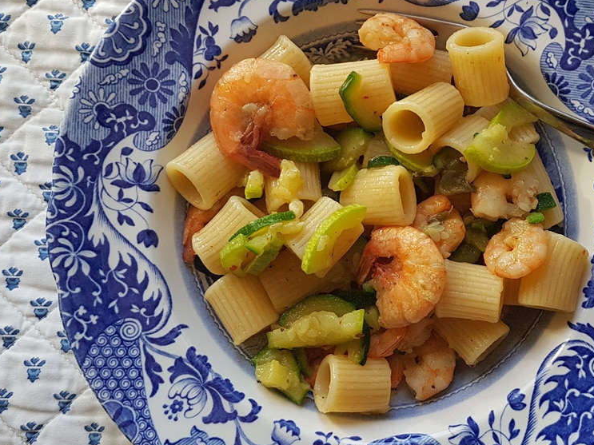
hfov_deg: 43.9
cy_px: 203
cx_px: 417
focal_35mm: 42
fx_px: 721
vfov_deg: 34.3
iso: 50
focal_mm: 4.2
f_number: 1.7
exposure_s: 1/50
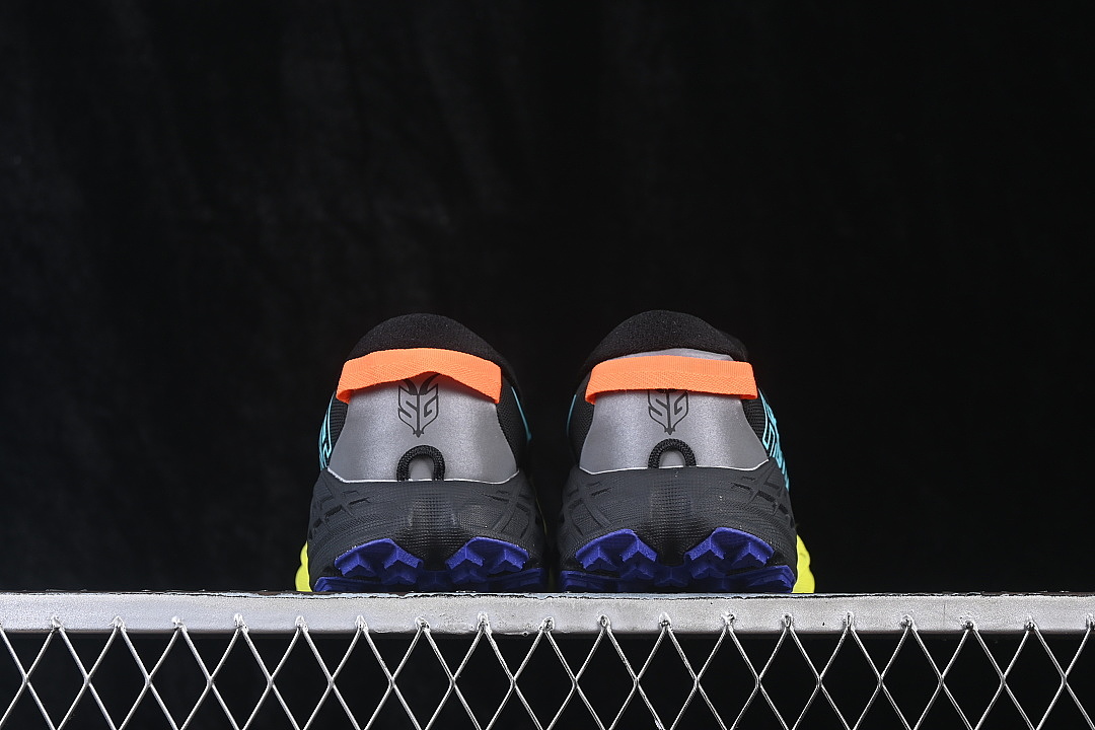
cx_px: 548
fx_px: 2281
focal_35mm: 75
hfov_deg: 27.0
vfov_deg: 18.2
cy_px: 365
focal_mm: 50
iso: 160
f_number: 6.3
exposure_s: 1/60
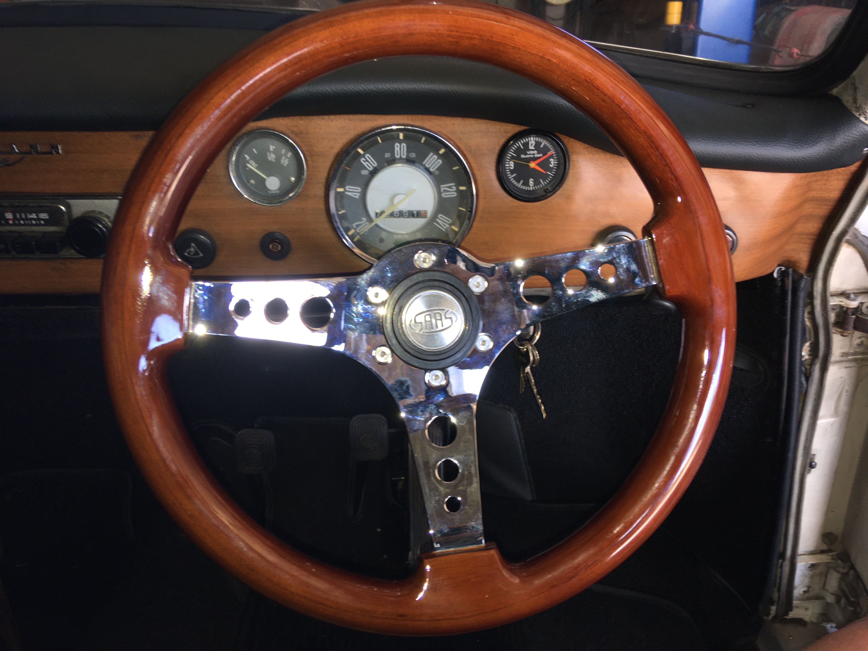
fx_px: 727
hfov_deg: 61.7
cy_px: 326
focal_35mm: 29
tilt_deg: -22.8
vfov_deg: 48.2
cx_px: 434
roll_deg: +0.7
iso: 25
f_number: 2.2
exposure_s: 1/33
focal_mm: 4.15
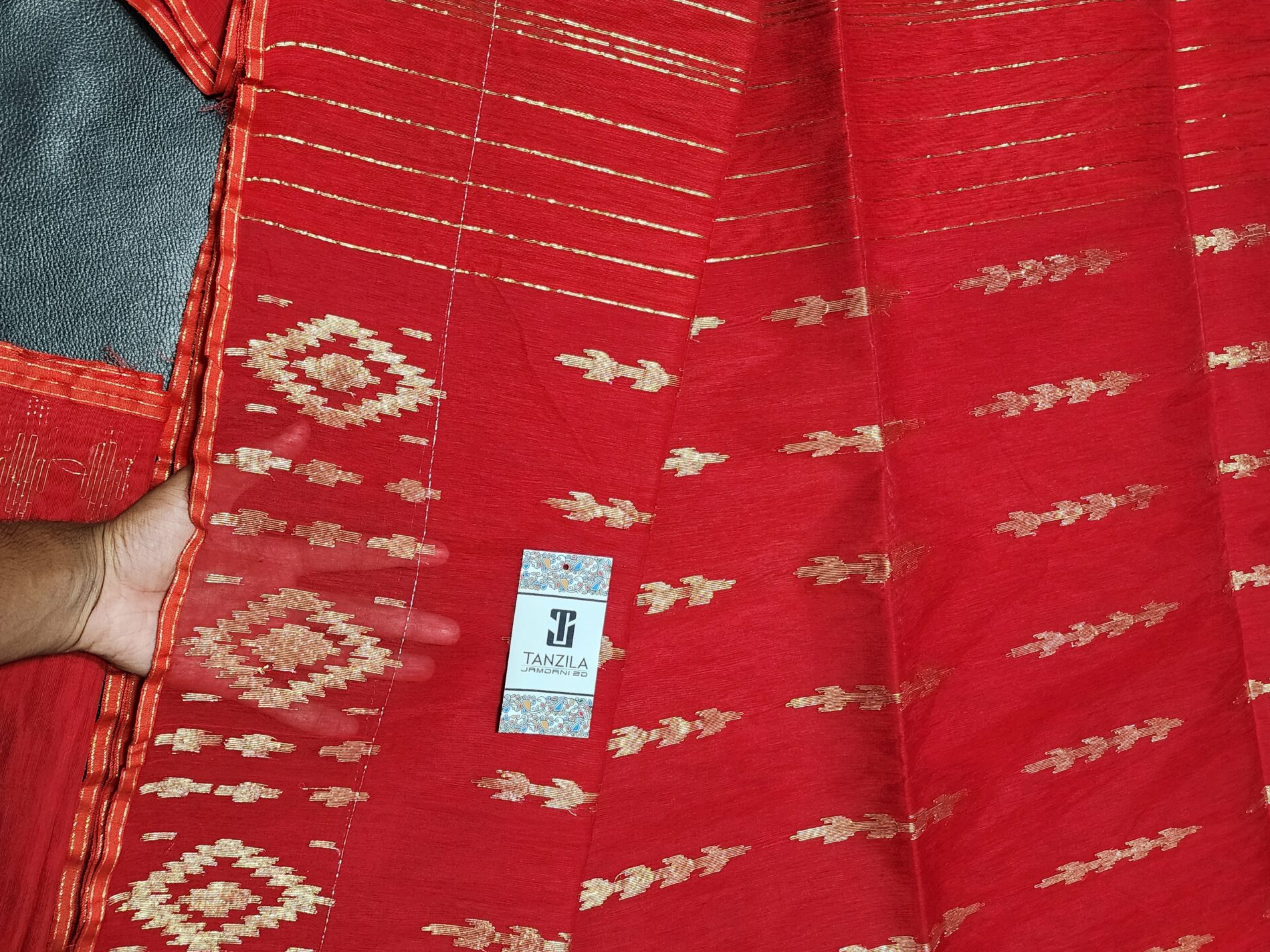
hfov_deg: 58.3
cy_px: 453
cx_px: 639
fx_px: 1138
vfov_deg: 45.4
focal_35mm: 31
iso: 320
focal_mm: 6.4
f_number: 1.8
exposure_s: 1/100
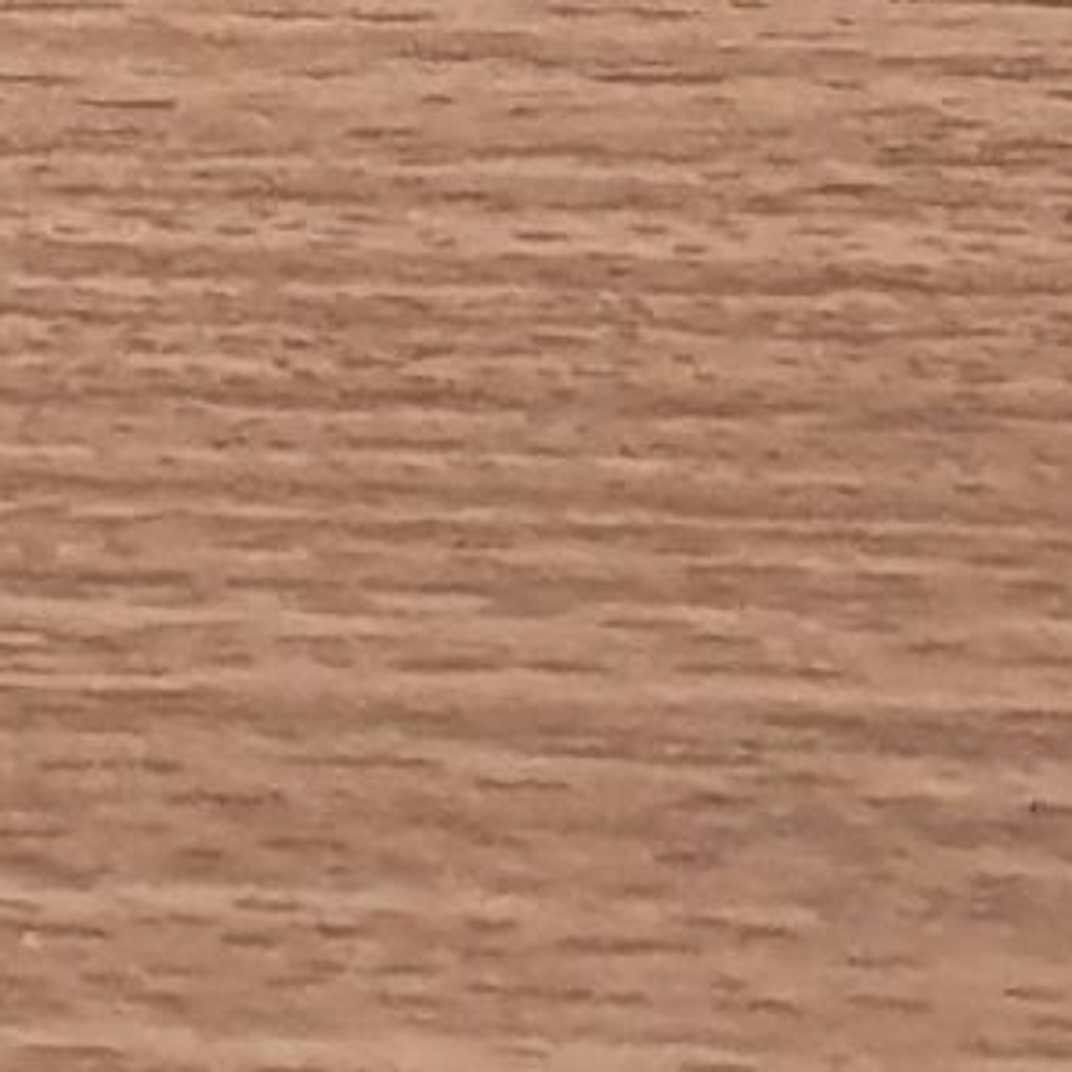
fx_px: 6937
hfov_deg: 8.0
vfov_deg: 7.6
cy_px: -2249
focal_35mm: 198
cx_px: -1772
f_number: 2.4
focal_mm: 4.32
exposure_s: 1/100
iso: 320
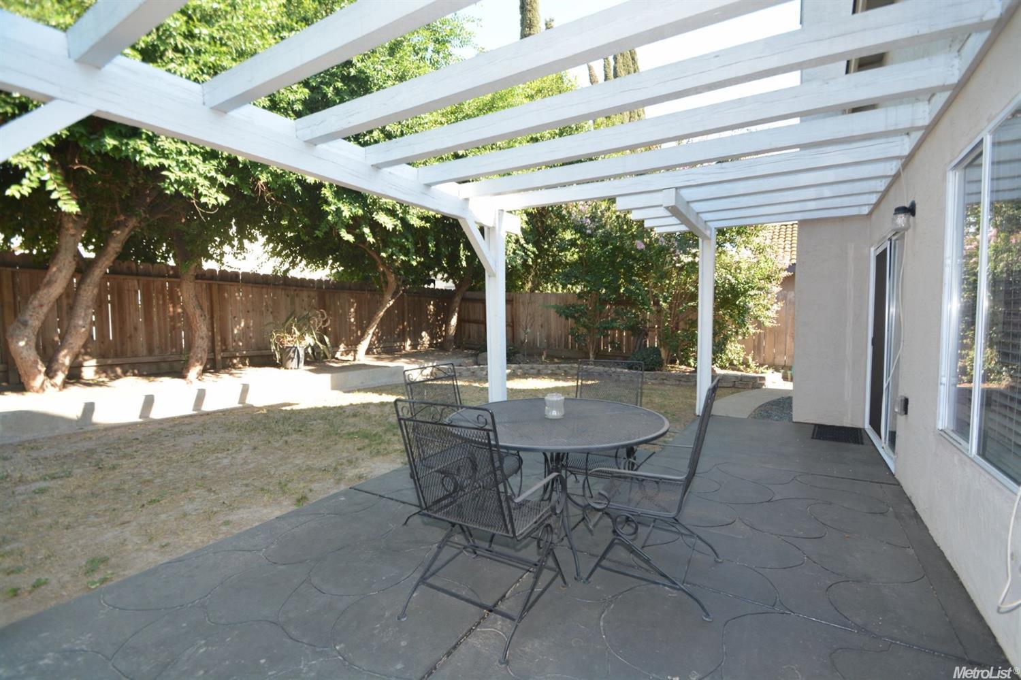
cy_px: 340
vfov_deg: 77.3
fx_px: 425
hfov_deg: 100.4
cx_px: 510
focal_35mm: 15
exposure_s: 1/125
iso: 200
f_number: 5.6
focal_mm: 10
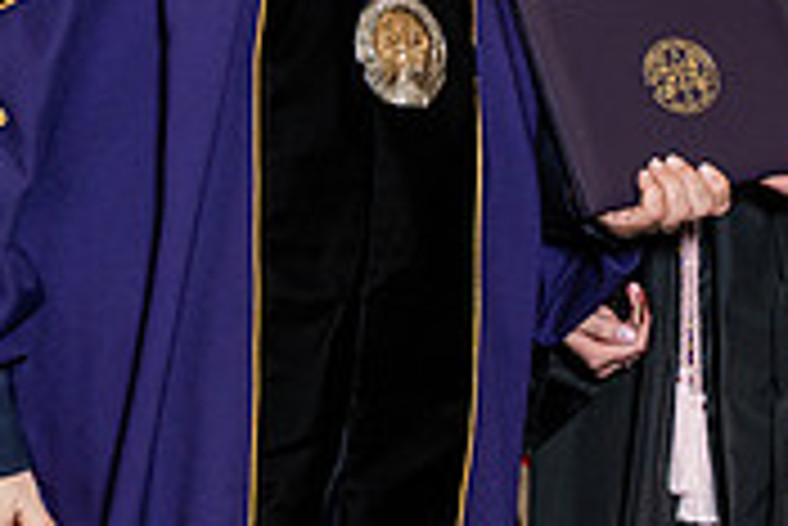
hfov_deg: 9.8
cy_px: 29
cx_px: 324
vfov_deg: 6.6
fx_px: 4578
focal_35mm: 209
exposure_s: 1/200
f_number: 4.5
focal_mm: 63
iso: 1250
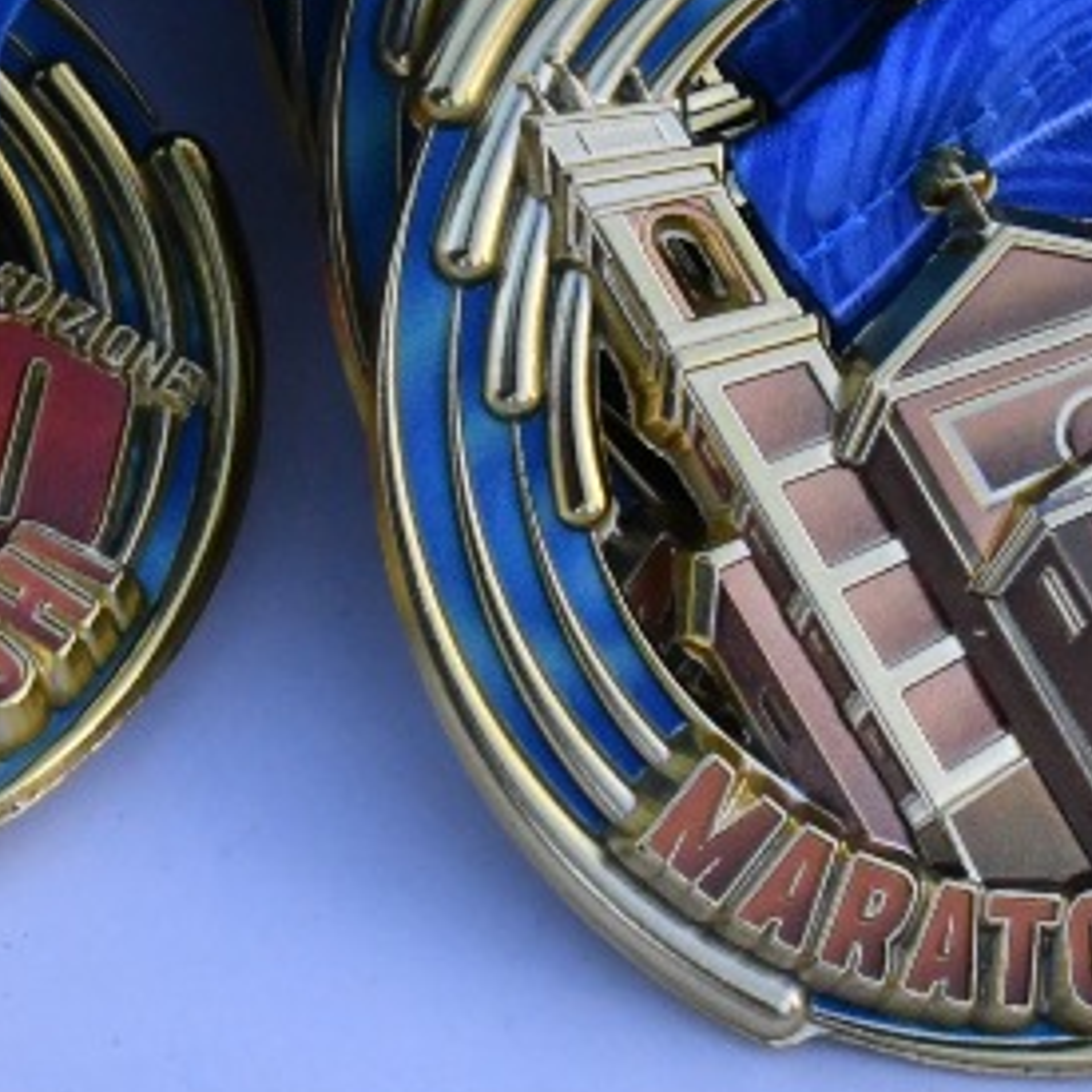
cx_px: 727
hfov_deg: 10.5
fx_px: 5960
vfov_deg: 10.5
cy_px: 326
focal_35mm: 167
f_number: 18
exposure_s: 1/250
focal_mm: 30
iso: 2500
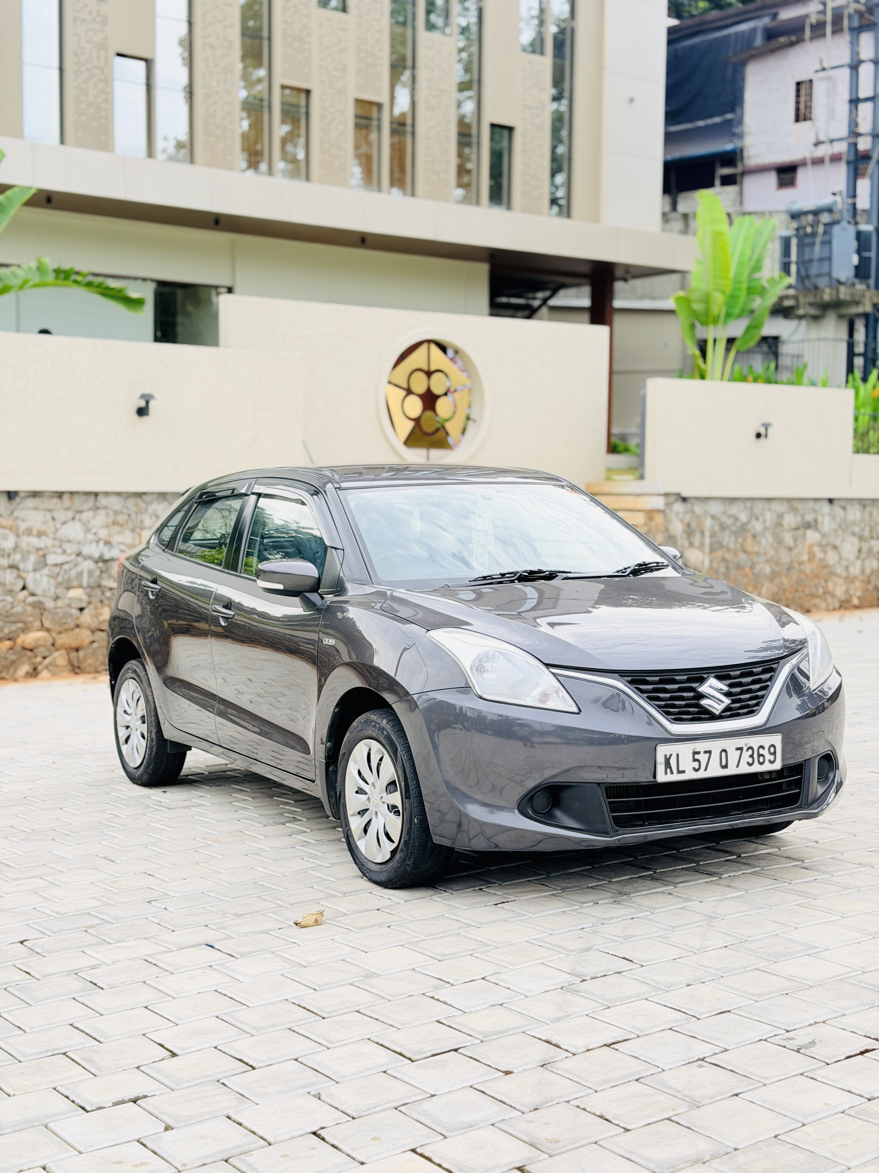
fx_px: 1625
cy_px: 586
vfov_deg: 39.7
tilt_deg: -4.2
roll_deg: -0.8
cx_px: 440
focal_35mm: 48
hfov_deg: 30.3
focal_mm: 6.76
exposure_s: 1/675
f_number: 1.78
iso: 64
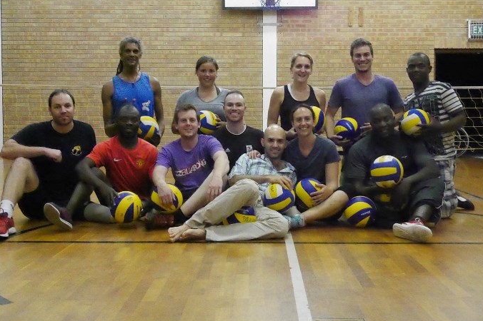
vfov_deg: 26.5
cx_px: 245
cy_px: 158
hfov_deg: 38.9
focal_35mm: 51
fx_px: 684
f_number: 5.2
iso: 25600
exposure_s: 1/400
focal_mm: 24
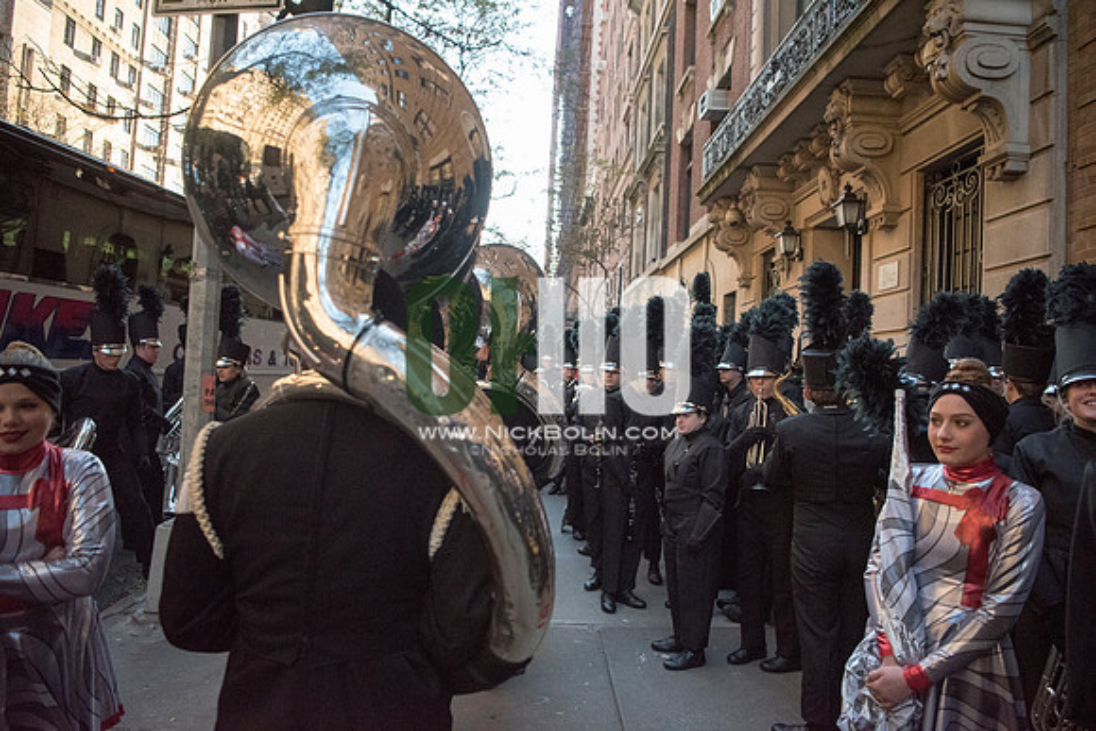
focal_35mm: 24
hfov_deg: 73.7
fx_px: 731
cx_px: 548
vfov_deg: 53.2
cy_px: 366
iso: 8000
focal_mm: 24
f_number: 2.8
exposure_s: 1/4000
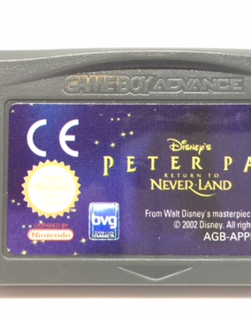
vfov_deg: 36.7
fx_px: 474
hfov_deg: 29.7
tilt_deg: -39.0
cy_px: 152
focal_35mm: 51
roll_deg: +2.2
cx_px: 141
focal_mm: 4.15
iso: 50
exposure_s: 1/17
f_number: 2.2
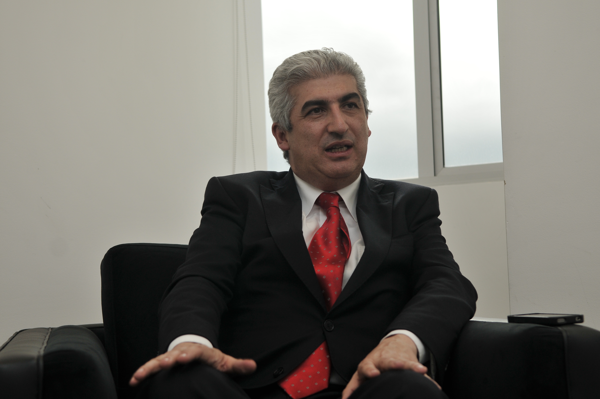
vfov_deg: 22.6
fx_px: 999
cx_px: 300
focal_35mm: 60
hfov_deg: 33.4
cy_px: 200
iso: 250
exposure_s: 1/160
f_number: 3.5
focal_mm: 40
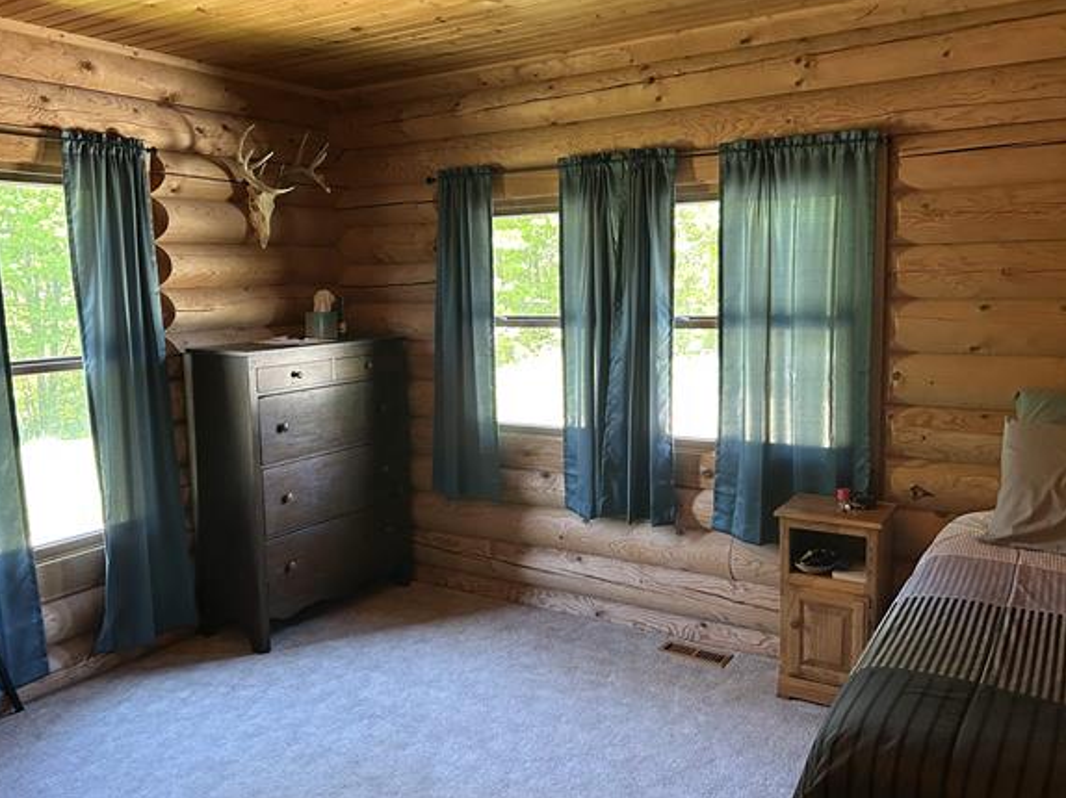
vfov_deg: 48.2
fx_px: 893
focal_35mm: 29
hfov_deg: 61.7
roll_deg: +1.1
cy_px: 386
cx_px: 522
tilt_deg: -8.2
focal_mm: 5.7
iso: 400
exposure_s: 1/60
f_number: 1.5
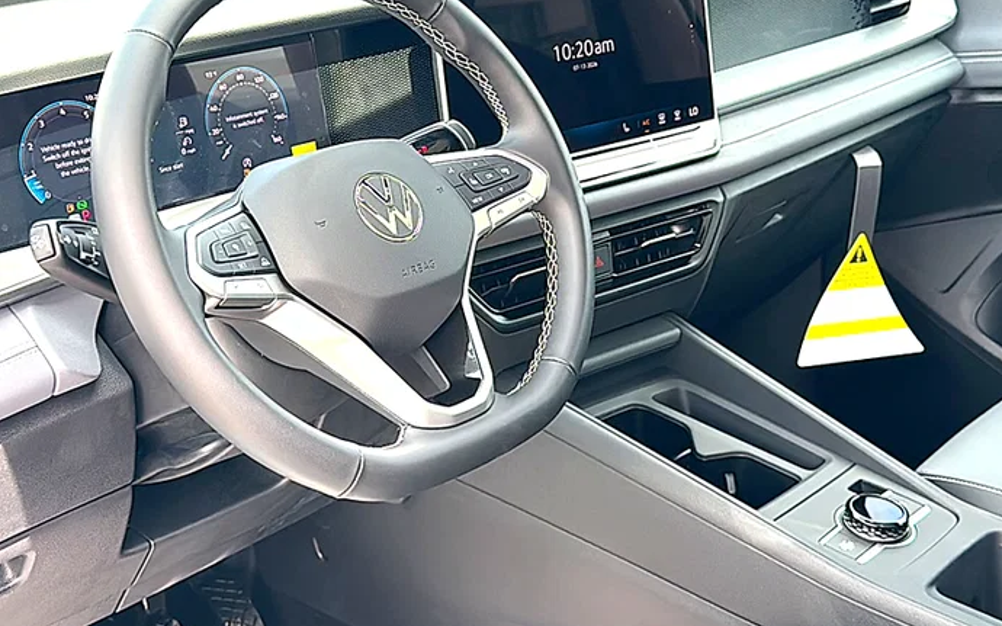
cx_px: 507
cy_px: 262
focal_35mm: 43
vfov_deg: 29.8
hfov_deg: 46.2
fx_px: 1174
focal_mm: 6.86
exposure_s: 1/437
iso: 125
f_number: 1.78
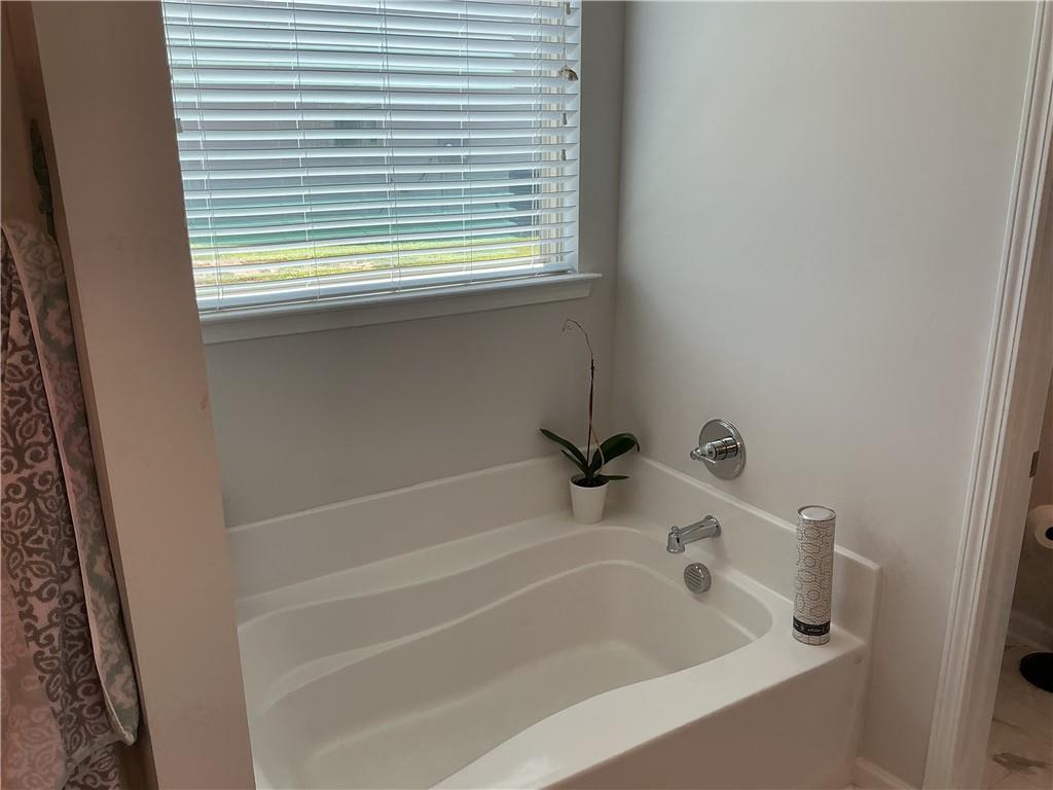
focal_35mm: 29
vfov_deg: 48.2
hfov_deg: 61.7
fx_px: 882
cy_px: 395
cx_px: 526
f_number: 1.8
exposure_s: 1/161
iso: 20
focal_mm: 3
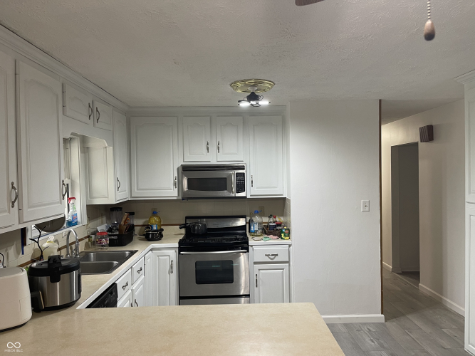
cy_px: 178
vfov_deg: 54.9
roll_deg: +1.6
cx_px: 238
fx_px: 343
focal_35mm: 25
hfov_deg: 69.4
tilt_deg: -2.1
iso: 80
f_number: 1.6
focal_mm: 5.1
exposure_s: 1/60
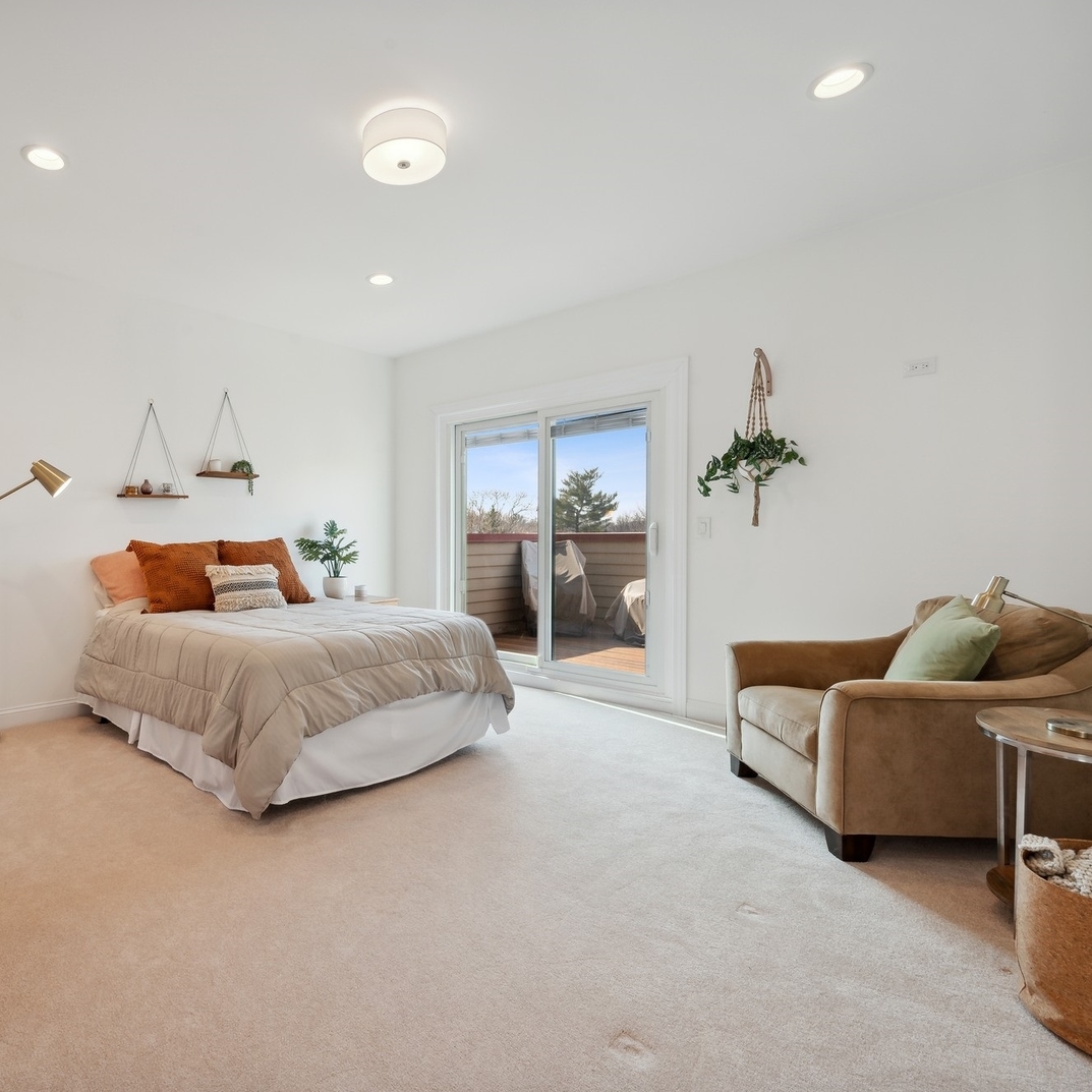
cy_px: 548
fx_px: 642
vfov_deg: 80.7
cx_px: 336
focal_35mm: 18
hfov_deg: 77.2
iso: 100
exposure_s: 1/20
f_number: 10
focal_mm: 14
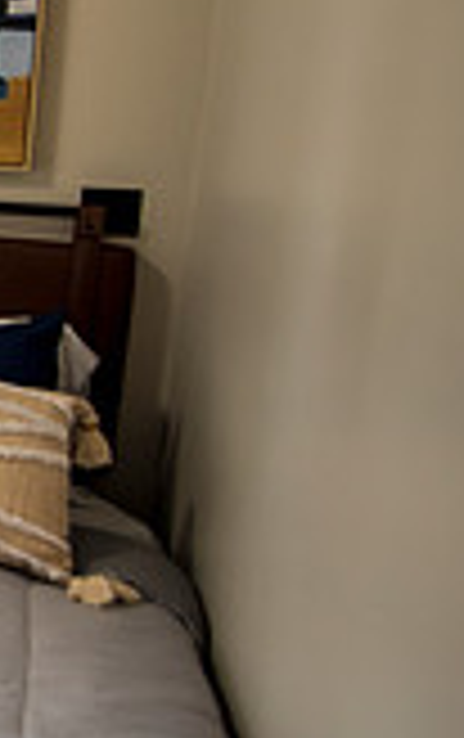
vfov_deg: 38.8
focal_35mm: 51
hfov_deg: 13.1
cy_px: 214
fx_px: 1028
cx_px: -788
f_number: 2.8
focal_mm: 14
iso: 500
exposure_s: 1/80
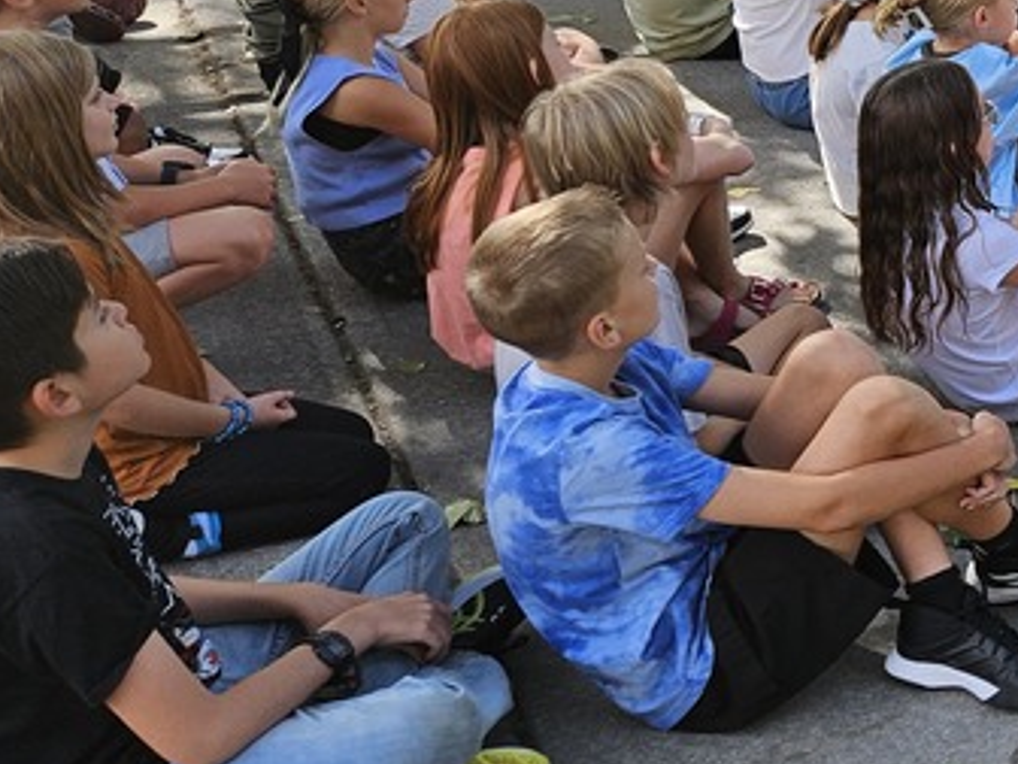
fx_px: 2059
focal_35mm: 70
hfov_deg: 22.8
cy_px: 21
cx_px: 1518
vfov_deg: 20.4
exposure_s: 1/406
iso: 25
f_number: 1.8
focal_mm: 5.4
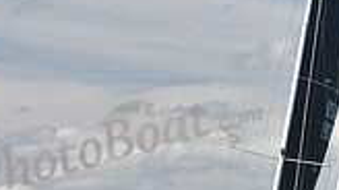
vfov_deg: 3.3
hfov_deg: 5.9
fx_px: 3270
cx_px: 371
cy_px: 8
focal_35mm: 364
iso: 320
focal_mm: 98
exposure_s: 1/800
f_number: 6.3
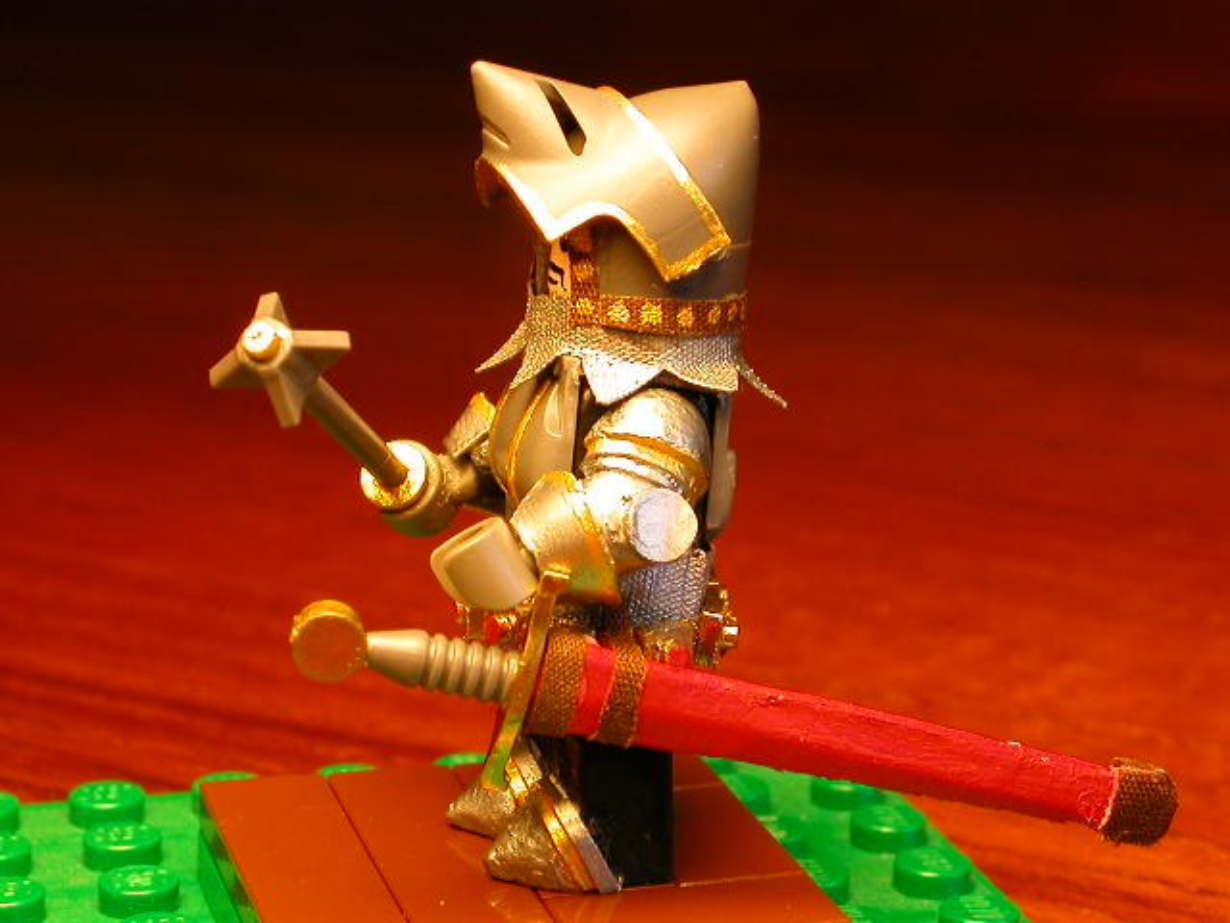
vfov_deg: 15.1
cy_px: 462
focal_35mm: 98
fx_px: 3482
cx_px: 615
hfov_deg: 20.0
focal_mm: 14.9
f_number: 4.6
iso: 100
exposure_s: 1/35.4
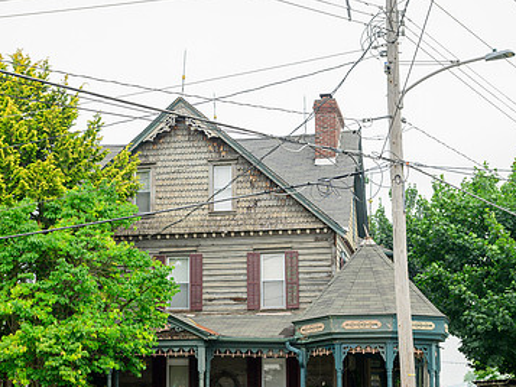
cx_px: 223
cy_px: 272
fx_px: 954
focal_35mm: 64
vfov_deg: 22.8
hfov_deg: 30.2
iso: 80
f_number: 5.6
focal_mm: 41
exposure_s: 1/125
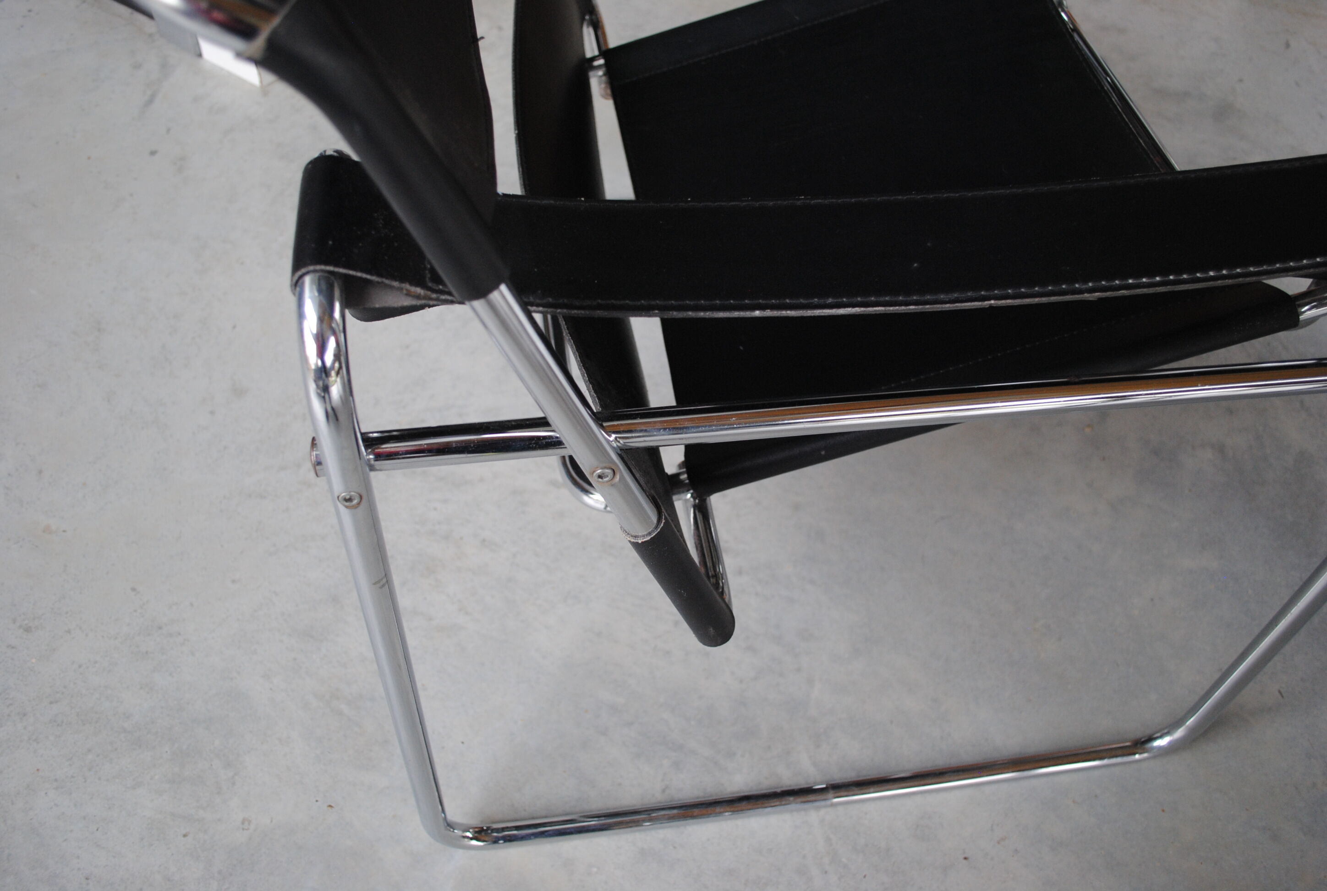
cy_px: 446
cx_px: 664
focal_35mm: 30
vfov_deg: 43.8
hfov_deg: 61.8
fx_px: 1108
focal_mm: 20
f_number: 3.8
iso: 360
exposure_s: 1/30
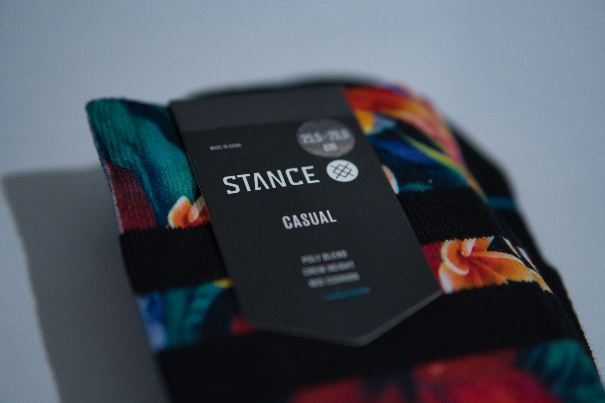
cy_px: 202
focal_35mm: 75
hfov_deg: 27.0
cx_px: 302
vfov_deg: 18.2
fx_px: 1259
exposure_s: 1/200
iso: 1250
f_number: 1.8
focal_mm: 50
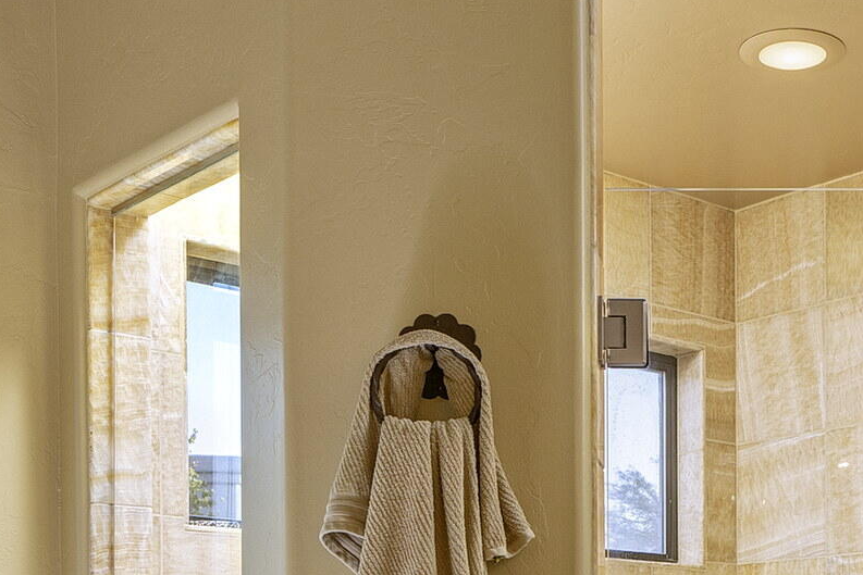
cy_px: 712
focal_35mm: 60
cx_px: 752
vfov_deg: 20.9
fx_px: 1438
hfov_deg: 32.0
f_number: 5
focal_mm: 17
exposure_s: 1/60
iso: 200
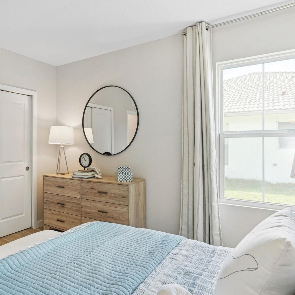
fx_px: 222
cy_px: 148
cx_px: 126
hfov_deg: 66.9
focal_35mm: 23
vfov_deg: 67.3
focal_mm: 12
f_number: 9
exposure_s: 1/15
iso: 200
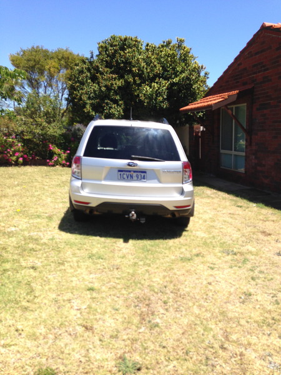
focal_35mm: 33
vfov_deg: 55.4
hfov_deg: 42.9
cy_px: 188
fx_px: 357
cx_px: 140
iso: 50
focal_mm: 4.12
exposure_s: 1/1085
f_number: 2.4
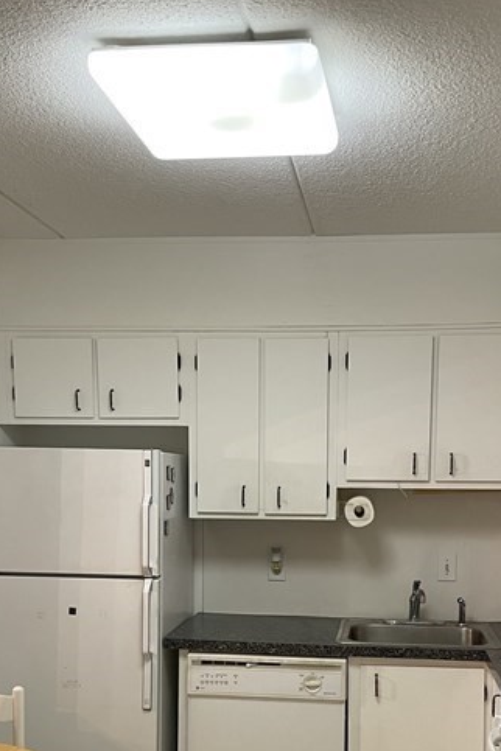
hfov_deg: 31.1
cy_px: 555
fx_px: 898
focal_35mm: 43
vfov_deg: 44.1
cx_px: 291
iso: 160
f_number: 1.6
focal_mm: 4.2
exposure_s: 1/60
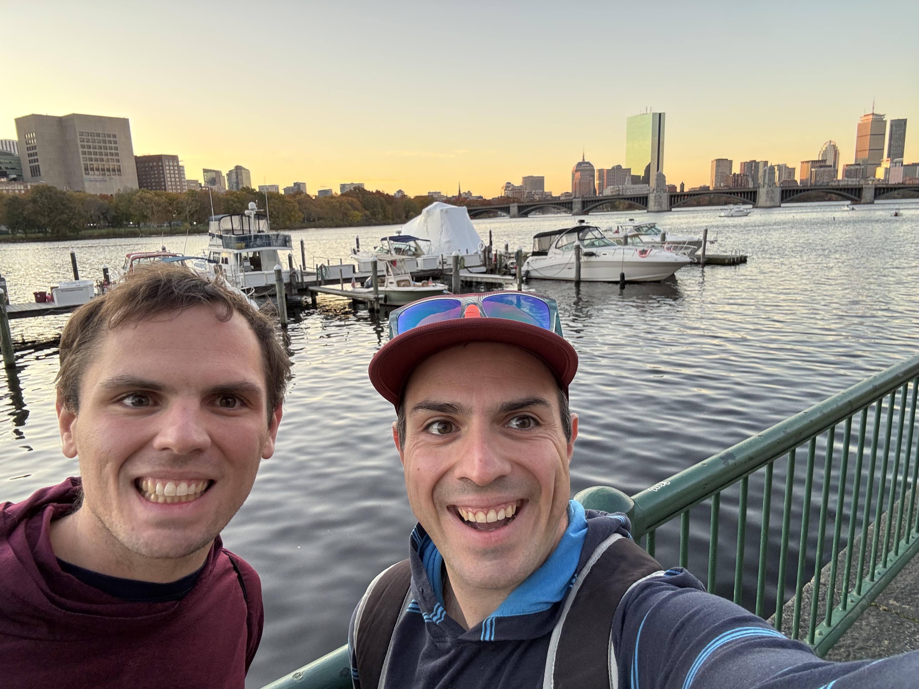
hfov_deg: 73.9
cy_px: 344
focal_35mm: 23
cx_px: 460
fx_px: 611
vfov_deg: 58.9
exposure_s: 1/60
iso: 80
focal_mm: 2.69
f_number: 1.9
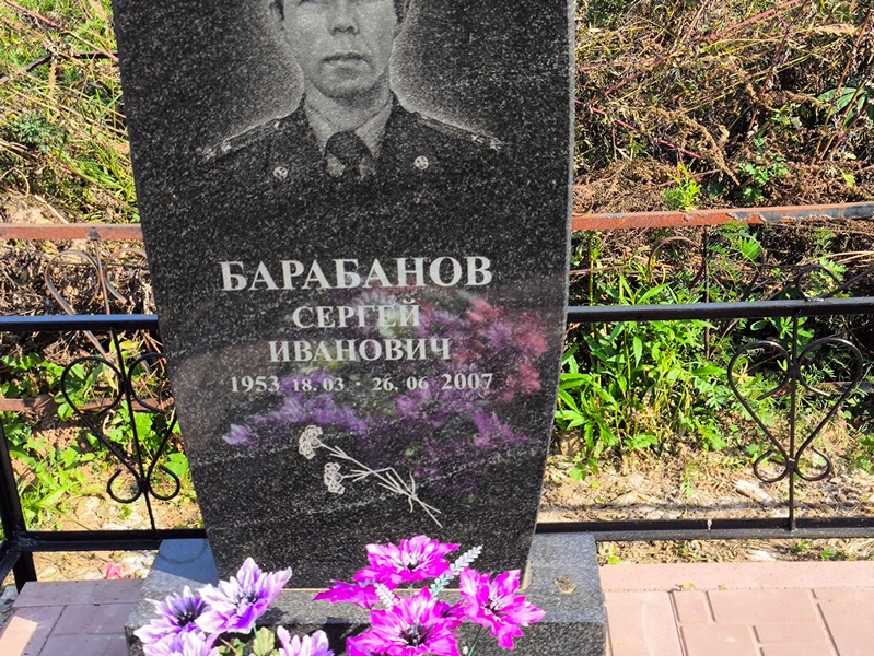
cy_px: 328
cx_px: 437
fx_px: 1263
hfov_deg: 38.2
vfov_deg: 29.1
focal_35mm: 50
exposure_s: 1/772
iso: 50
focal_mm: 4.71
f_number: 1.7
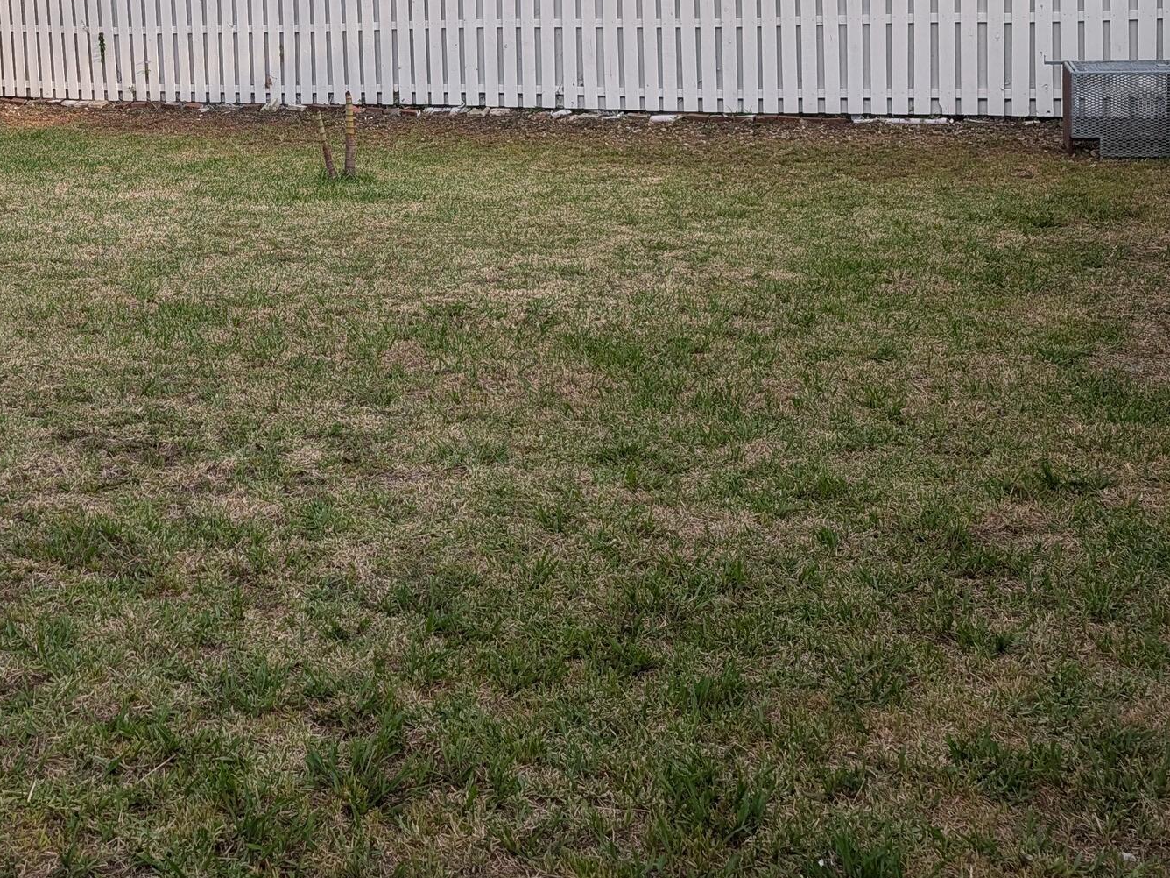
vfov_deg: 30.1
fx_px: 1555
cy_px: 84
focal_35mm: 46
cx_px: 220
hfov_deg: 39.5
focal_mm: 6.9
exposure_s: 1/459
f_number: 1.68
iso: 21
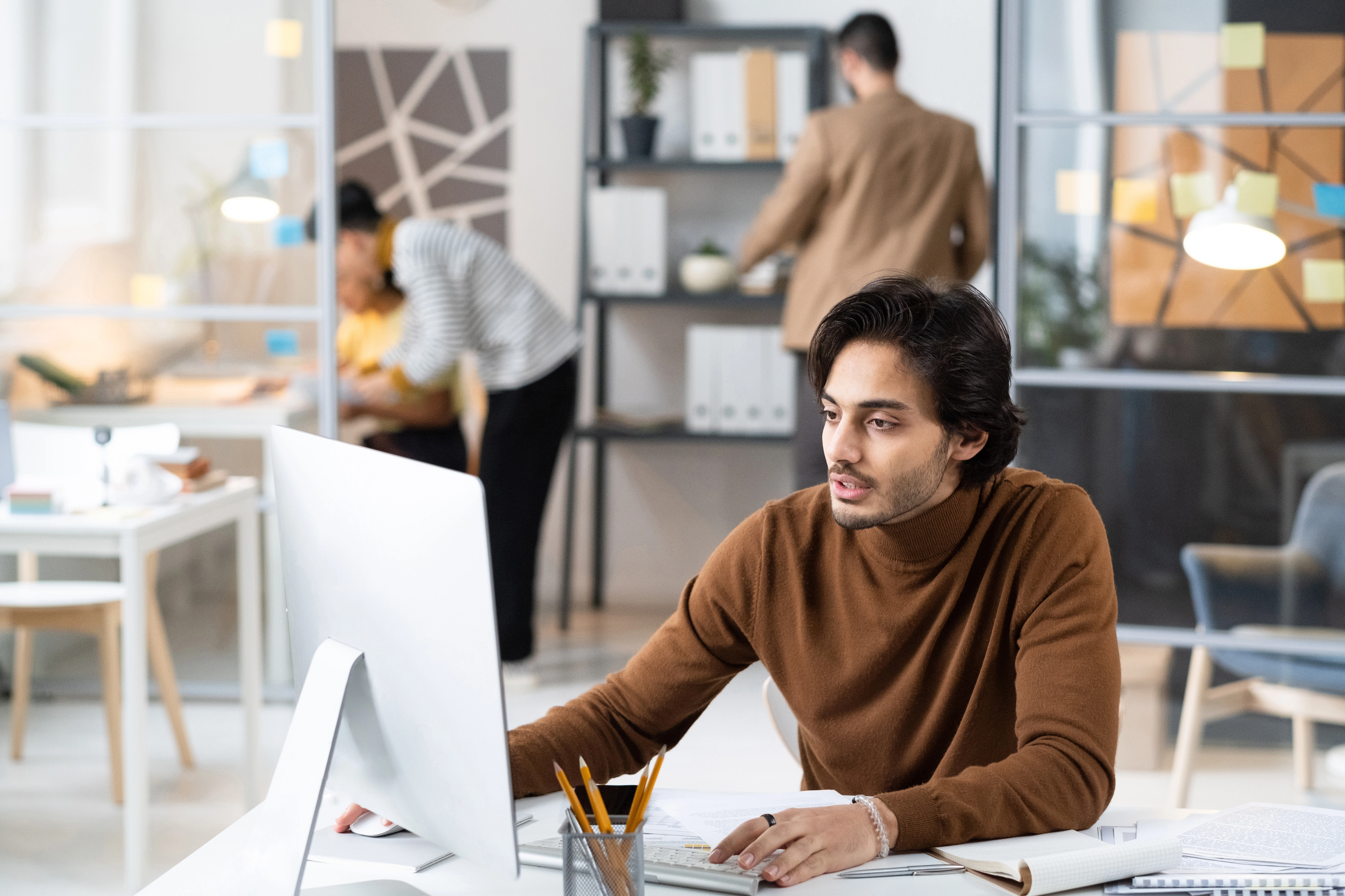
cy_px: 448
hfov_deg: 24.2
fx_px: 3138
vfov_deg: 16.3
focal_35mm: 84
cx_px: 672
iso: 800
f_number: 2.5
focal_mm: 56
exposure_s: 1/200
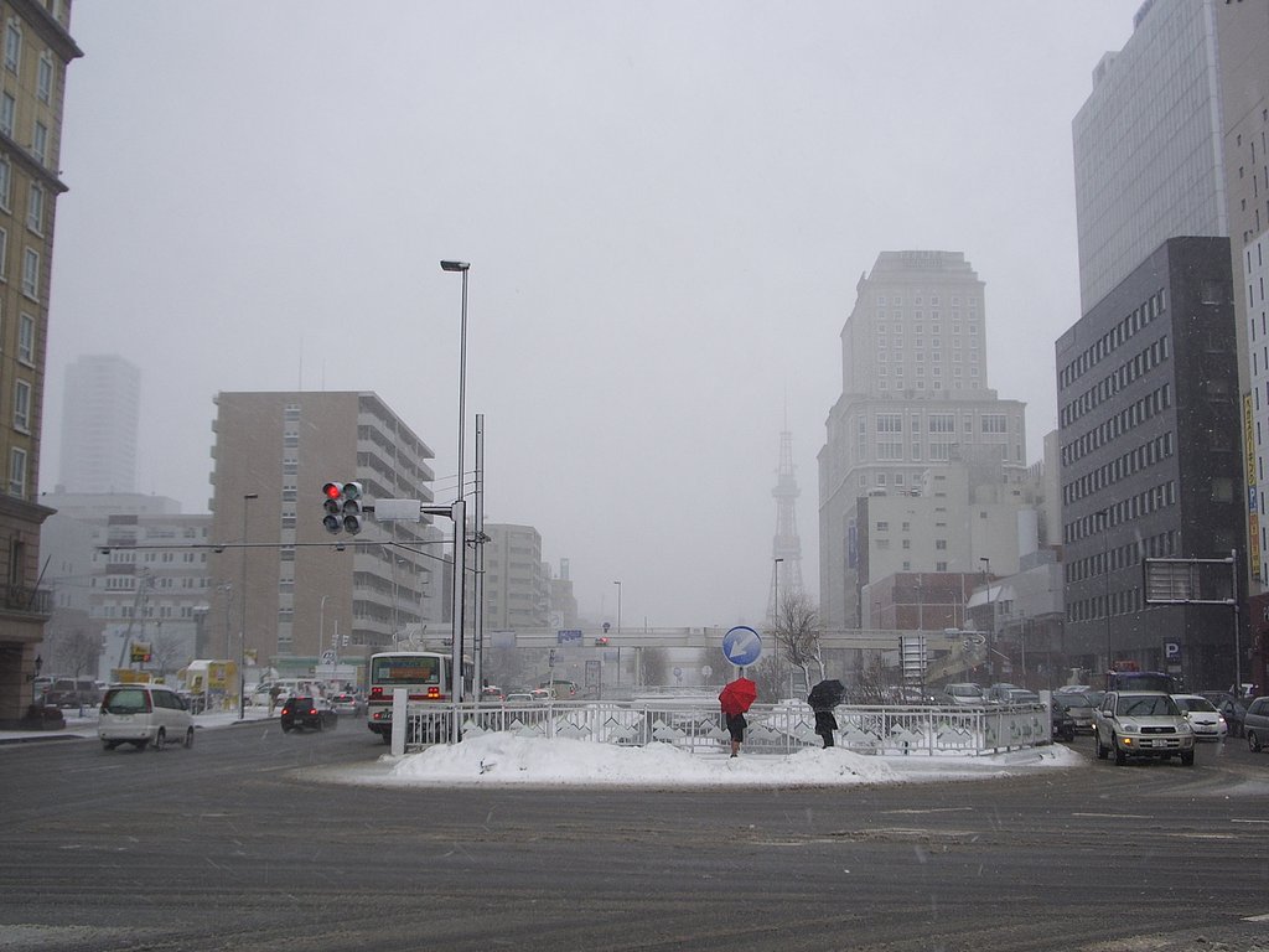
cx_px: 634
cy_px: 476
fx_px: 1503
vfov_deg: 35.1
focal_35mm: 41
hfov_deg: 45.8
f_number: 4.6
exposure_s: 1/200
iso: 50
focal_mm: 6.8
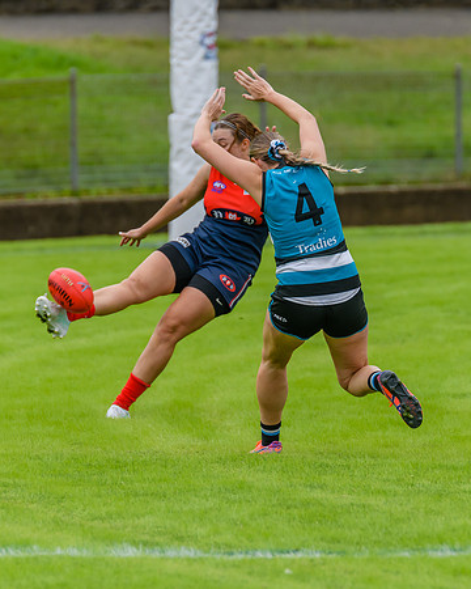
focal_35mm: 641
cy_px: 288
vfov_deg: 3.0
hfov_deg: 2.4
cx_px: 307
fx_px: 11170
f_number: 6.3
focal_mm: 420
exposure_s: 1/2000
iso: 800
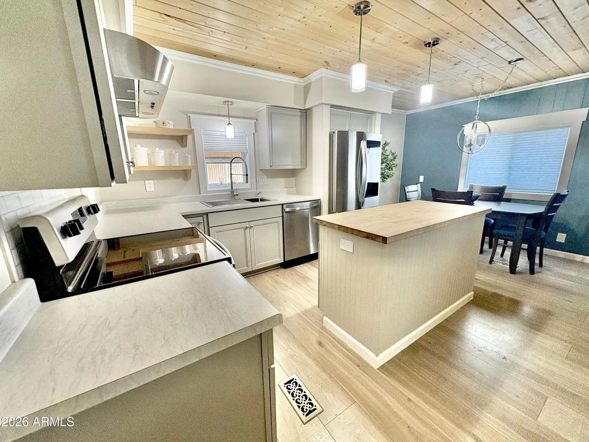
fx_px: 238
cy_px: 221
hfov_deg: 102.1
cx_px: 294
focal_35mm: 14
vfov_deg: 85.7
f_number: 2.2
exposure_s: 1/120
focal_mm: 2.22
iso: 320
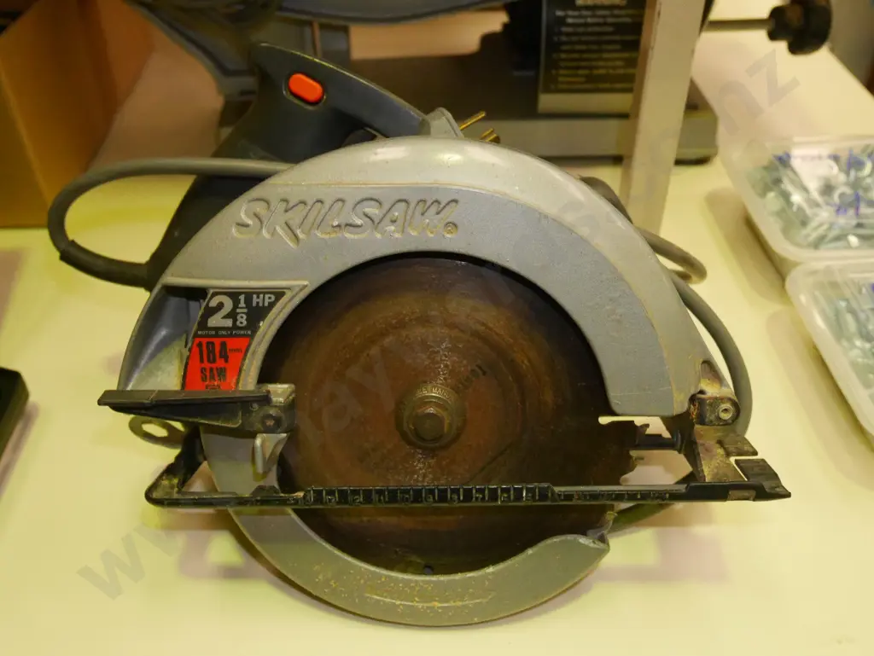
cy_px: 328
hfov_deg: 56.8
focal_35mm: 32
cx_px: 437
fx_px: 808
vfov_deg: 44.2
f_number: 4
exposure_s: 1/200
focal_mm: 16
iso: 3200
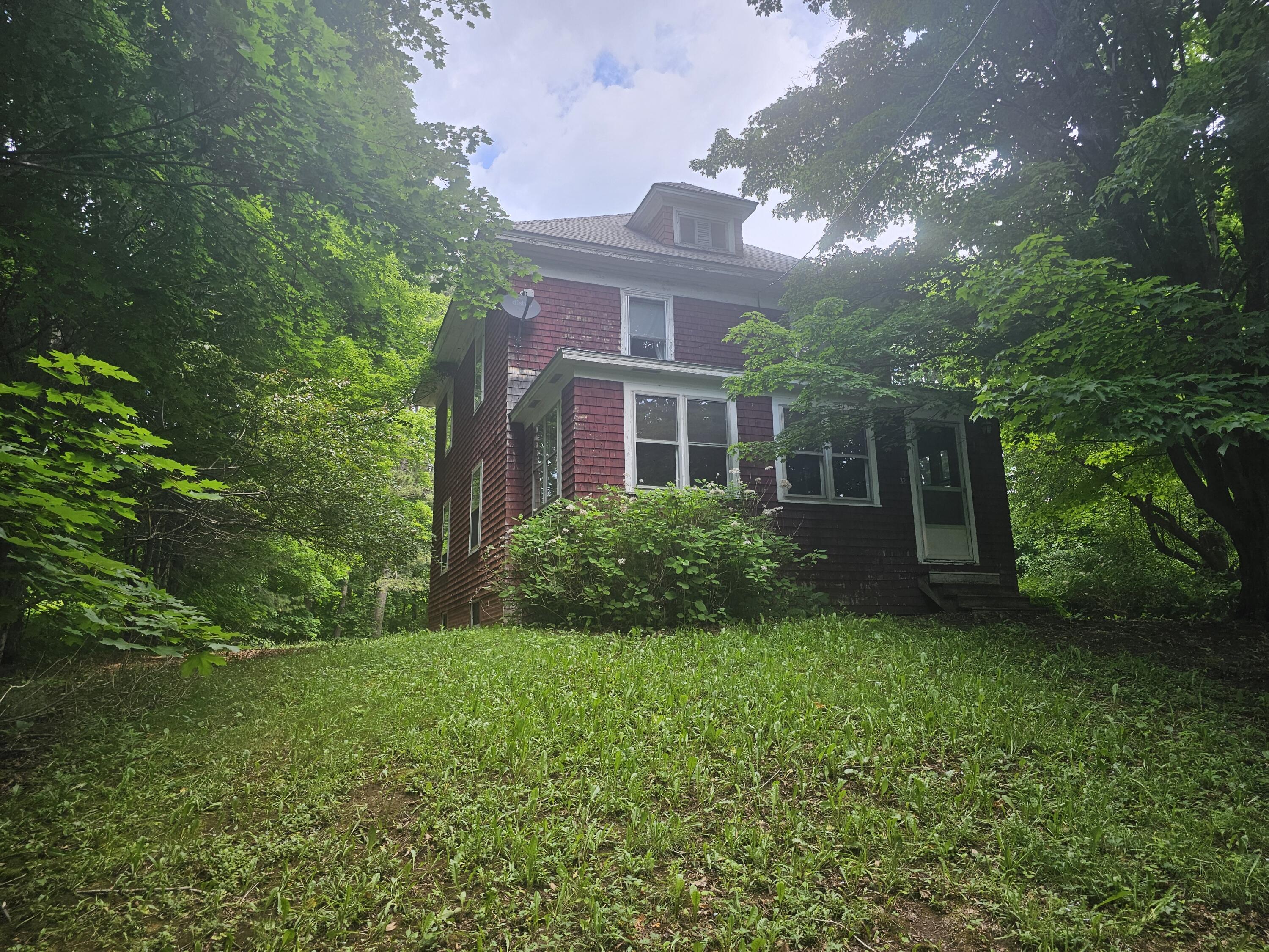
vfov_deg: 58.9
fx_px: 843
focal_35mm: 23
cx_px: 634
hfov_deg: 73.9
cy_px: 476
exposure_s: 1/180
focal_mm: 6.3
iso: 20
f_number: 1.7
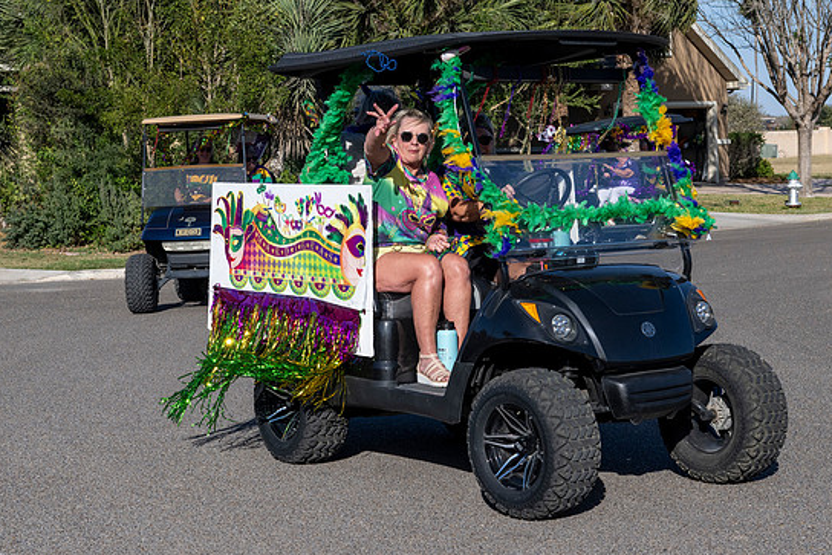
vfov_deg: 18.4
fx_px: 1711
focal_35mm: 74
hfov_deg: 27.3
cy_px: 270
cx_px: 360
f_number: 10
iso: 560
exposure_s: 1/1250
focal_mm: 56
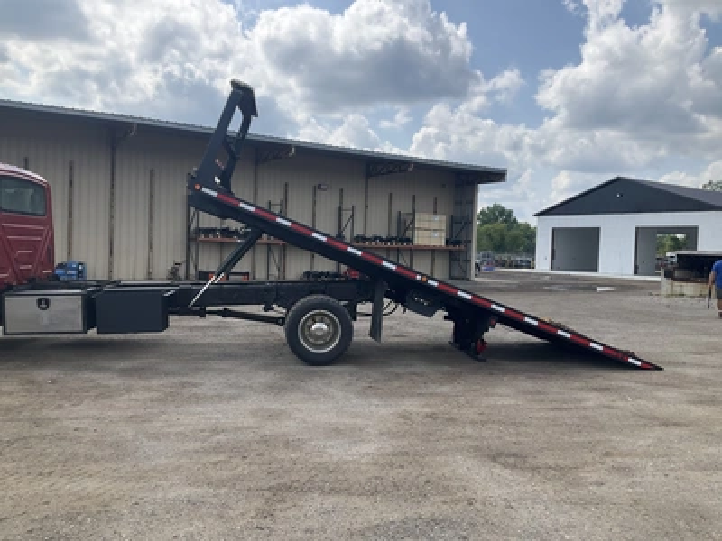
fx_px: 605
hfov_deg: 61.7
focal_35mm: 29
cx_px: 361
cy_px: 270
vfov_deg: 48.2
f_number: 1.8
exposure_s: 1/2058
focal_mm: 3
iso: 25
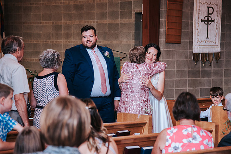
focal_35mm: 101
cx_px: 125
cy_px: 74
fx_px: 648
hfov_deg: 20.2
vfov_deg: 13.6
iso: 1000
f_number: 4
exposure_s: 1/200
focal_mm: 86
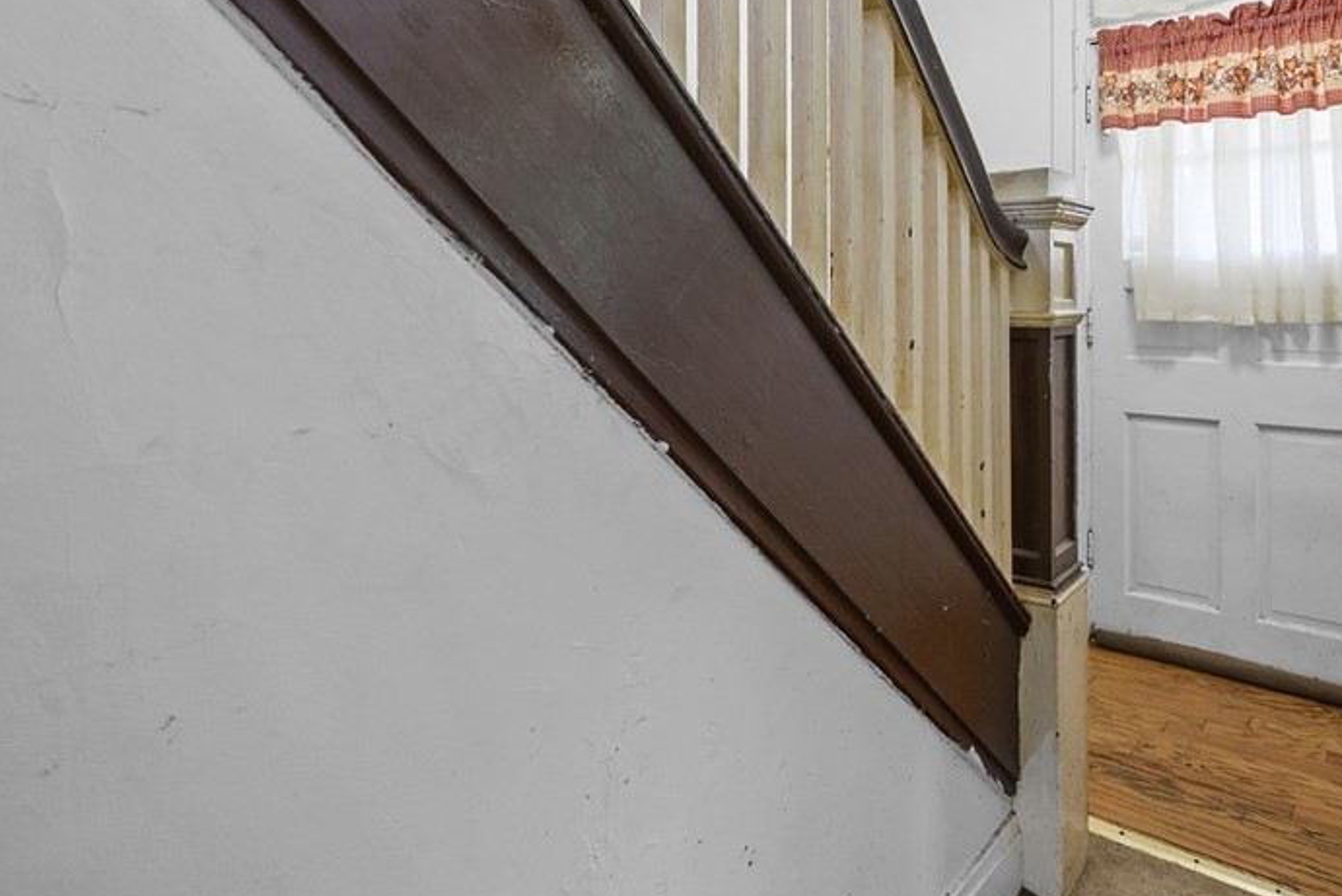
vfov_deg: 55.9
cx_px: 835
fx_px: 821
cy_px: 288
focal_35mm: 22
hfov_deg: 77.2
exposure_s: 1.3
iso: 400
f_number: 8
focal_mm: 14
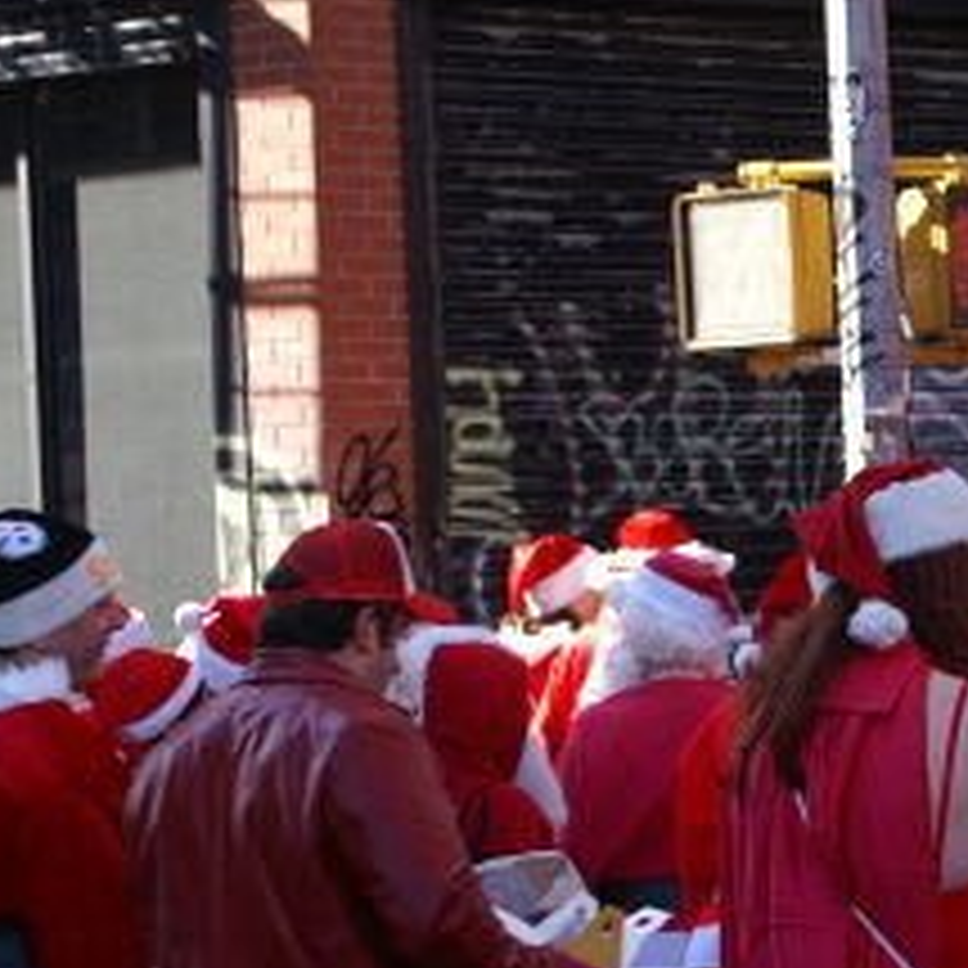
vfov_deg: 8.2
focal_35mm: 213
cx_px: 984
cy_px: 939
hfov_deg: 8.2
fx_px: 6725
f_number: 6.7
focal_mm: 45
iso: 100
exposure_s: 1/125
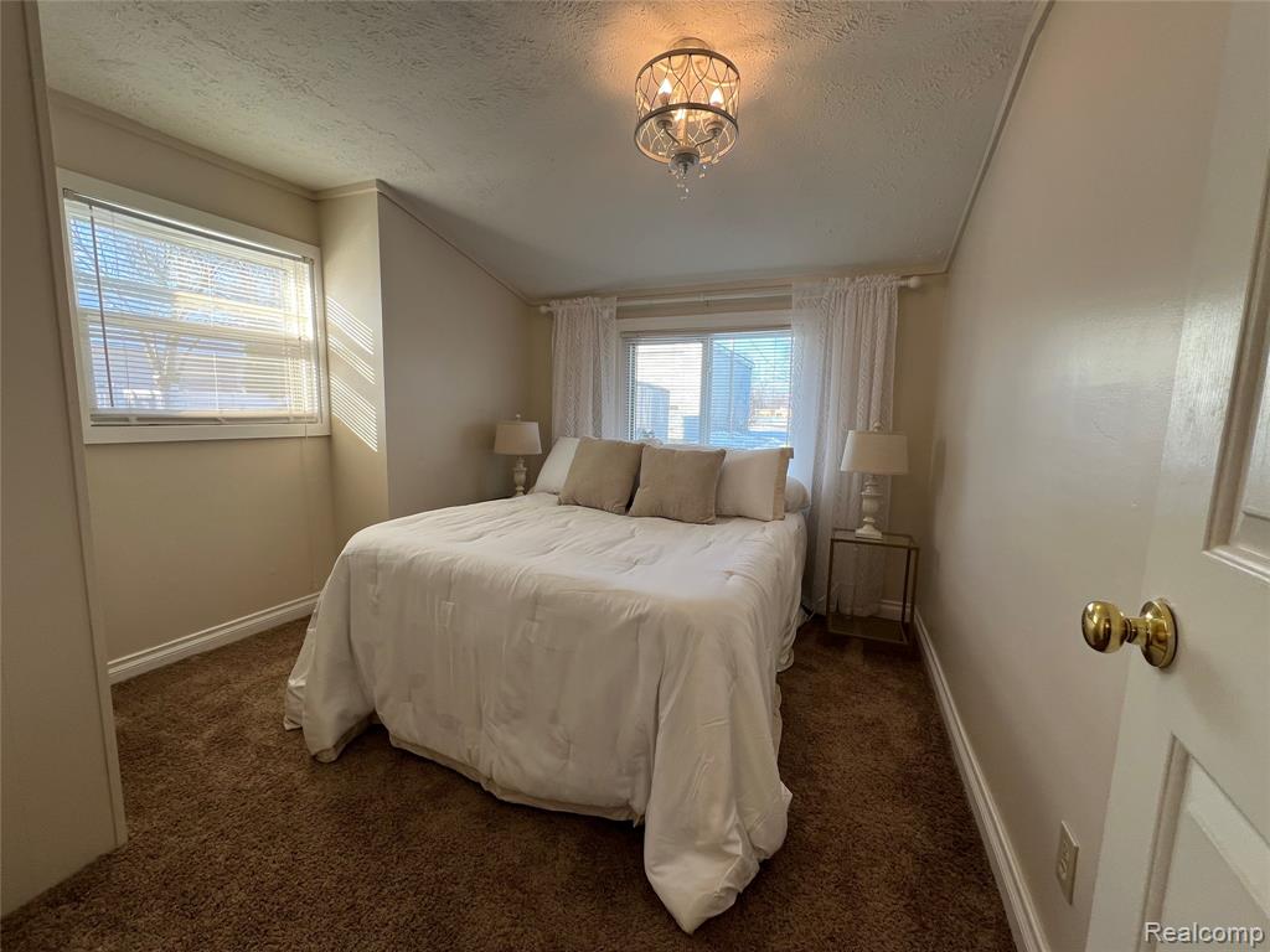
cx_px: 635
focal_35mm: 13
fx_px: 477
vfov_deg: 89.9
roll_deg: -2.0
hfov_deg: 106.2
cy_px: 476
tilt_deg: -7.5
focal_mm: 1.57
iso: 40
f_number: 1.8
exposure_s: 1/99
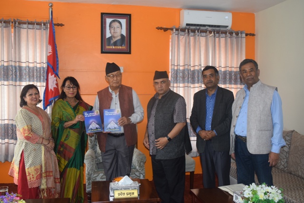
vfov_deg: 36.9
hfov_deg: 53.1
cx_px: 152
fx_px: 304
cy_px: 102
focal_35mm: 36
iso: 800
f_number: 4.5
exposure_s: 1/80
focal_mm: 24
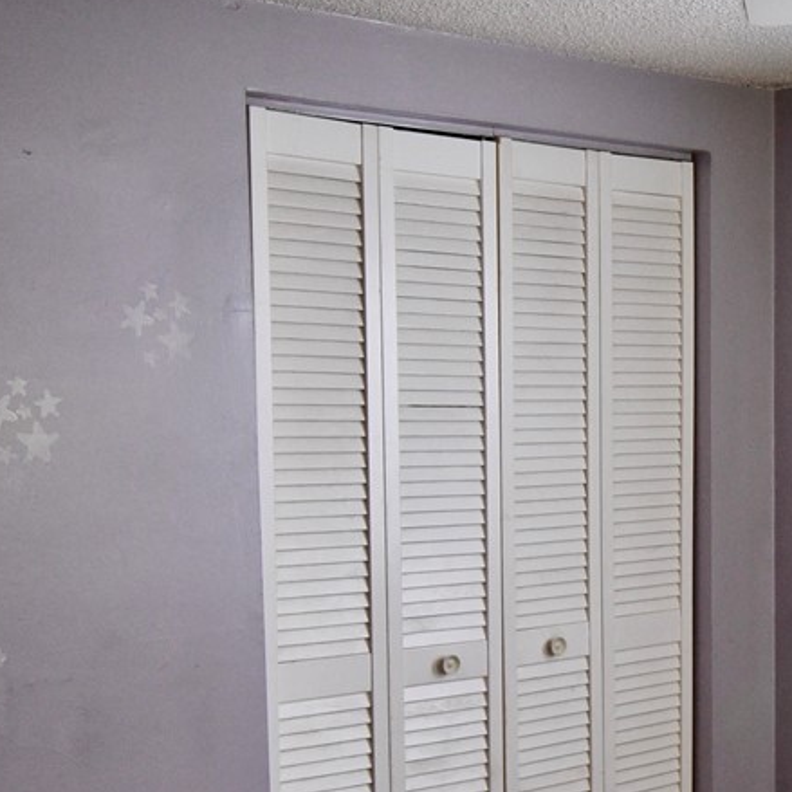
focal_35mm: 63
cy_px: 570
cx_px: 781
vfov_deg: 27.0
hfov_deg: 26.0
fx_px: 1631
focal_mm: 20
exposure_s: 1/30
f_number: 5.6
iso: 1800
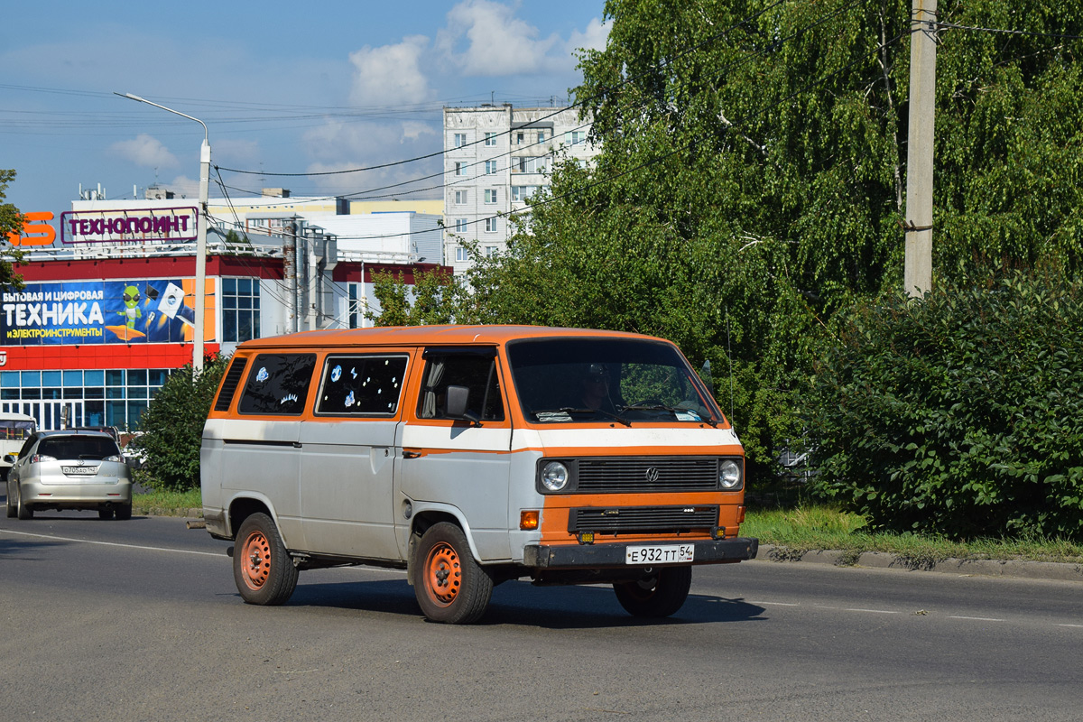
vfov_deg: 16.6
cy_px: 361
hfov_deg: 24.6
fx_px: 2482
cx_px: 542
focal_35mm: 82
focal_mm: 55
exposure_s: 1/1250
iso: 200
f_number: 7.1
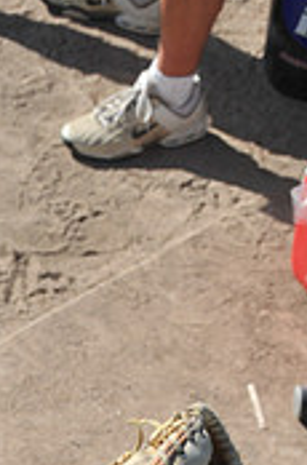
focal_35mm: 160
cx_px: -132
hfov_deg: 8.4
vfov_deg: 12.6
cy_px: 545
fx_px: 2059
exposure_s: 1/500
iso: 200
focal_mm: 32
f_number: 8
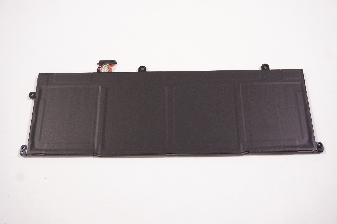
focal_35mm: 39
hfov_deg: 49.6
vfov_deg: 34.1
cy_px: 112
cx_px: 168
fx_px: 365
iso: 640
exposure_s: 1/125
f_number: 5.6
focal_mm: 26
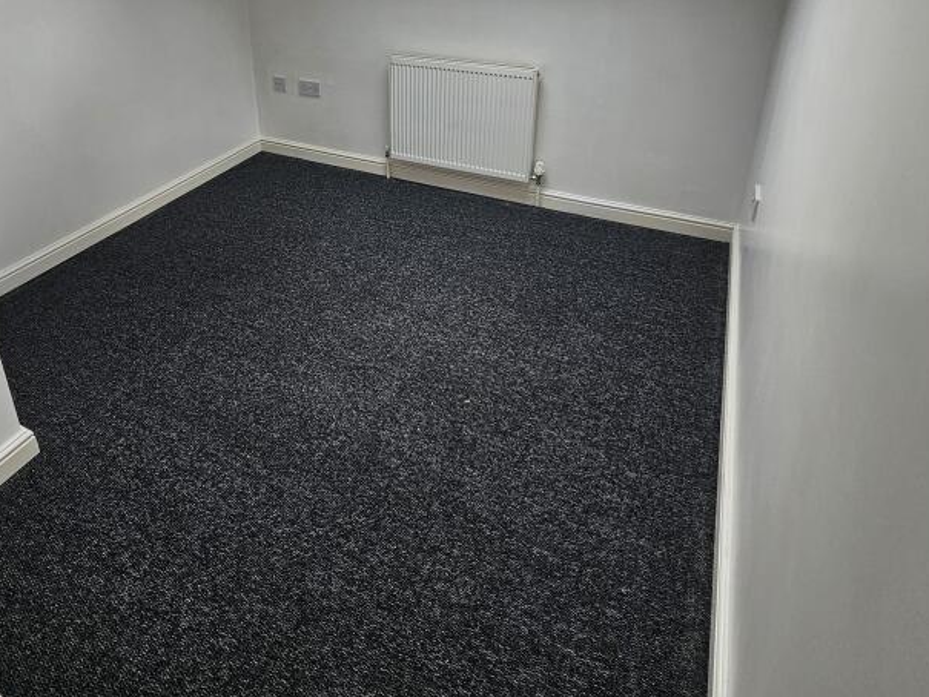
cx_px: 361
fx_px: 591
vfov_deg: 56.8
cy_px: 144
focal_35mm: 22
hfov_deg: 75.3
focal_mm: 2.2
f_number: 2.2
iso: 64
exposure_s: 1/255
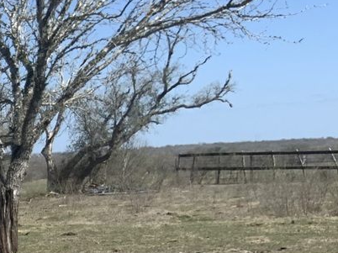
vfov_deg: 13.8
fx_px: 1015
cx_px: -251
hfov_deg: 16.2
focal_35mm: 104
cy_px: 302
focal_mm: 3
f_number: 1.8
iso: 16
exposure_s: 1/1250
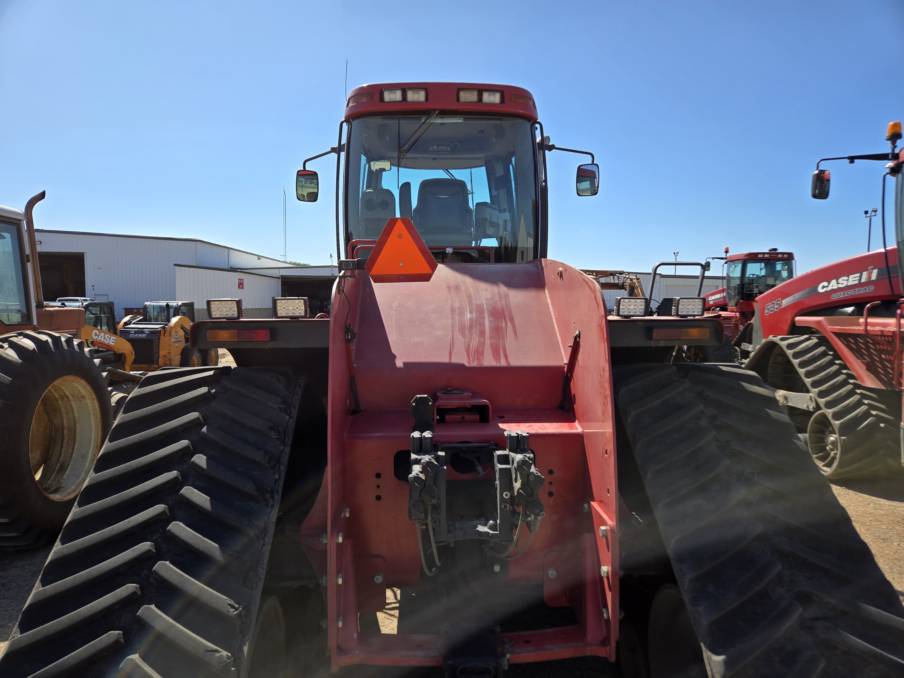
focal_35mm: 23
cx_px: 452
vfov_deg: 58.9
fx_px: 601
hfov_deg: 73.9
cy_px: 339
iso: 25
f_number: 1.8
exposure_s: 1/1441
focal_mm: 5.4
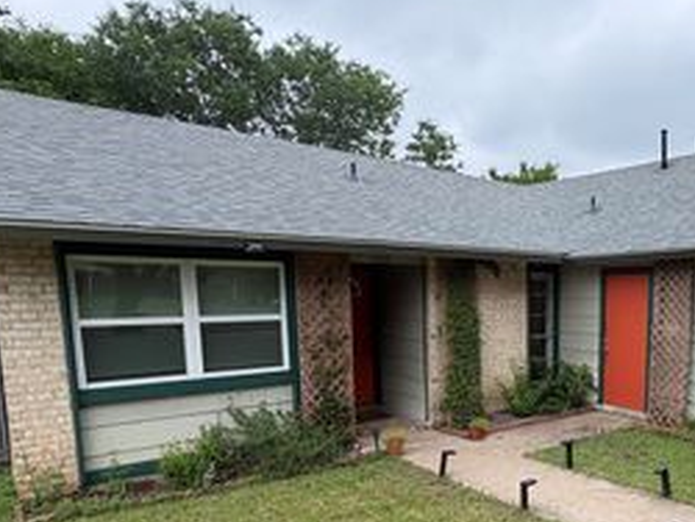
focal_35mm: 28
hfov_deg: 57.9
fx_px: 563
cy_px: 354
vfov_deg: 48.8
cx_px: 570
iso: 64
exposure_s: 1/498
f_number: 2.2
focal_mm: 2.22
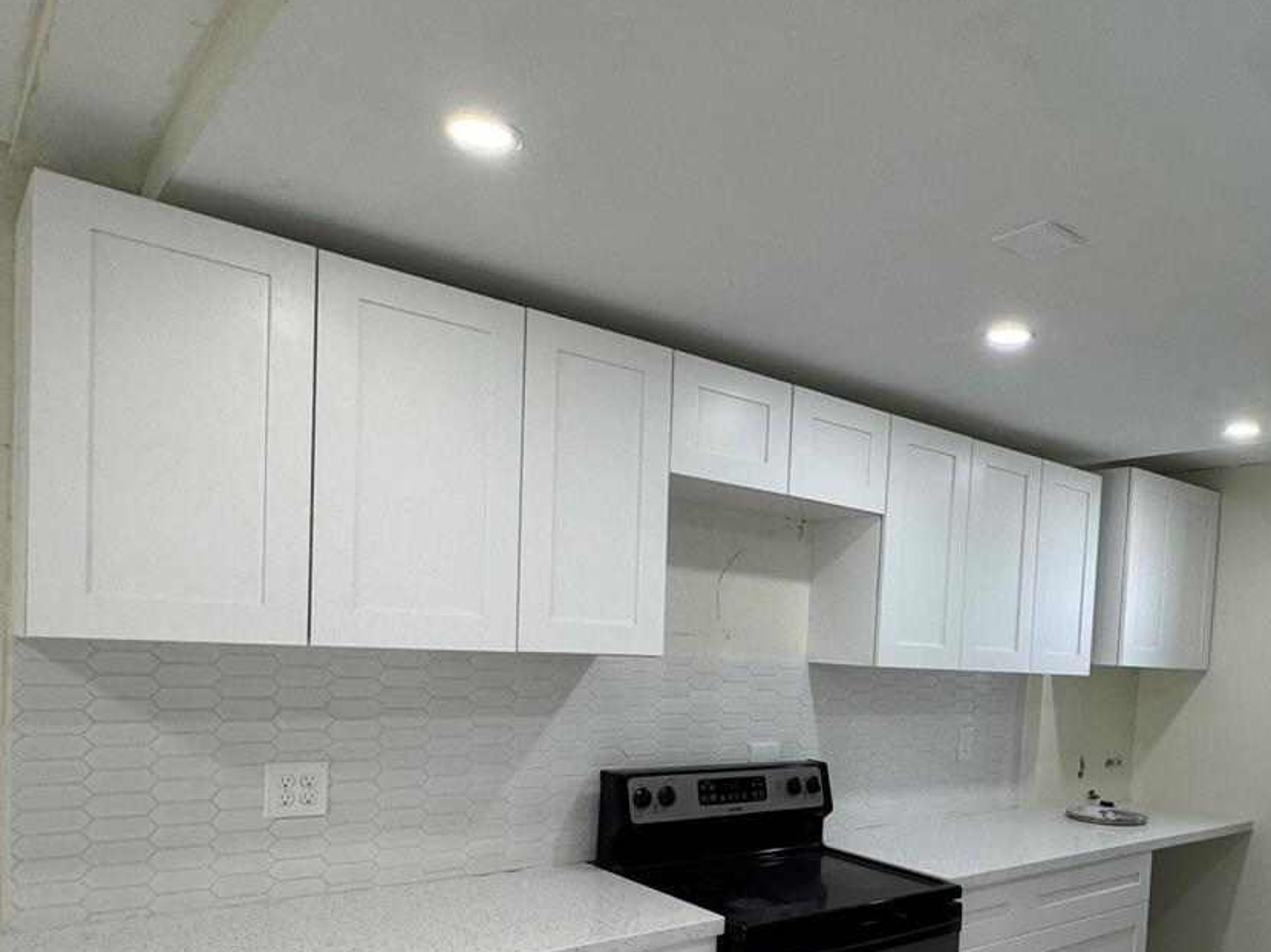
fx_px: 991
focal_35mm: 27
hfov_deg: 63.7
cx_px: 845
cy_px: 689
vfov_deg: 49.7
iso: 125
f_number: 2.2
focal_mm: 2.22
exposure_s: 1/120
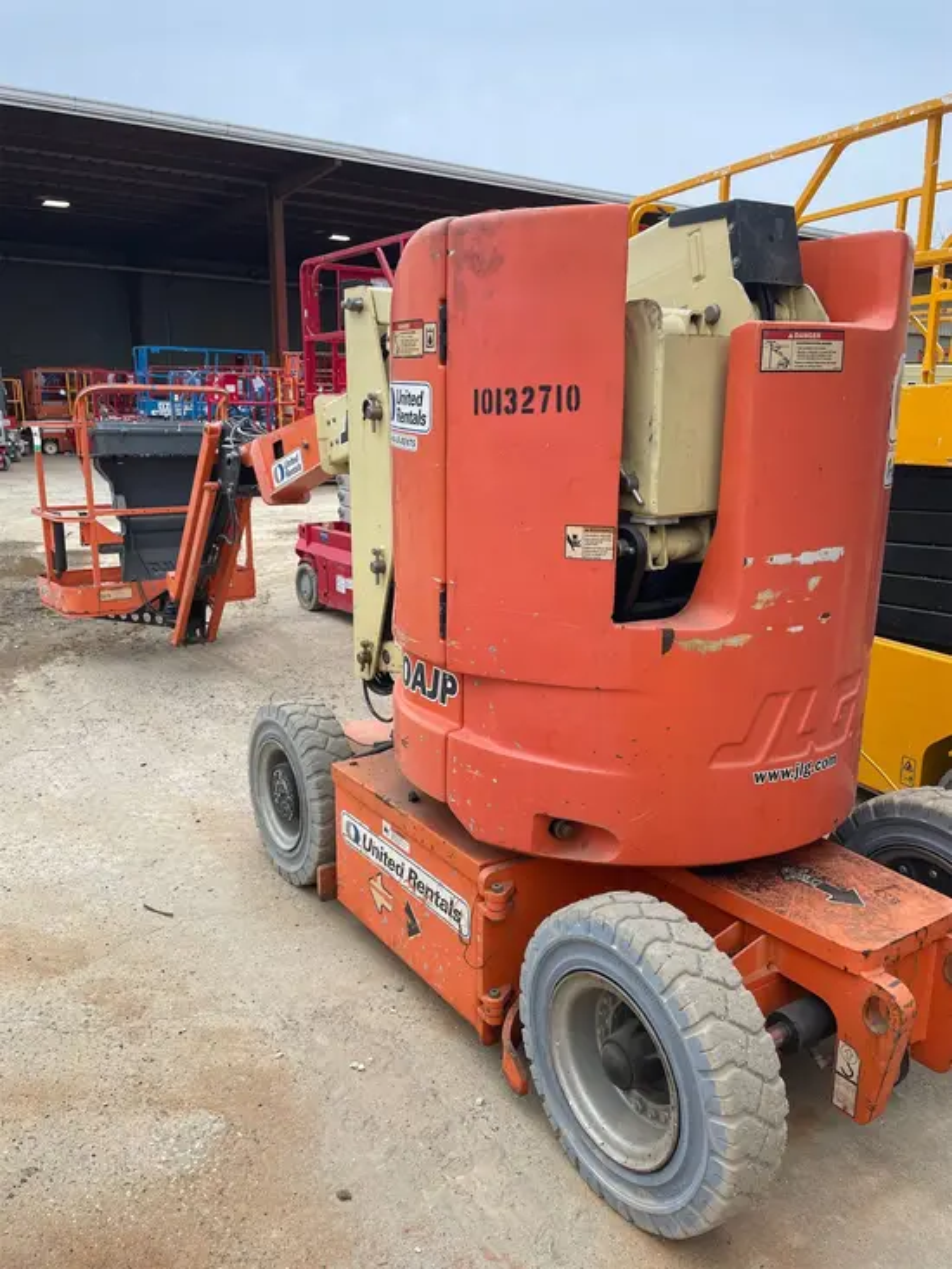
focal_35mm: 26
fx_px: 953
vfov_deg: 67.3
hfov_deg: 53.1
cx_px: 476
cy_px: 634
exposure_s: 1/725
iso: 32
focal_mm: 4.2
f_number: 1.6
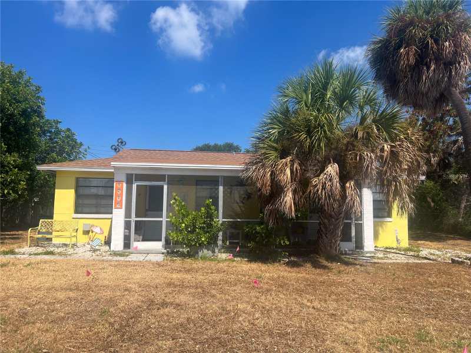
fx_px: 354
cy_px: 176
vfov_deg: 53.1
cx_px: 236
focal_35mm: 26
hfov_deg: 67.3
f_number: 1.5
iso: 50
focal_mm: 5.7
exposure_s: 1/4630
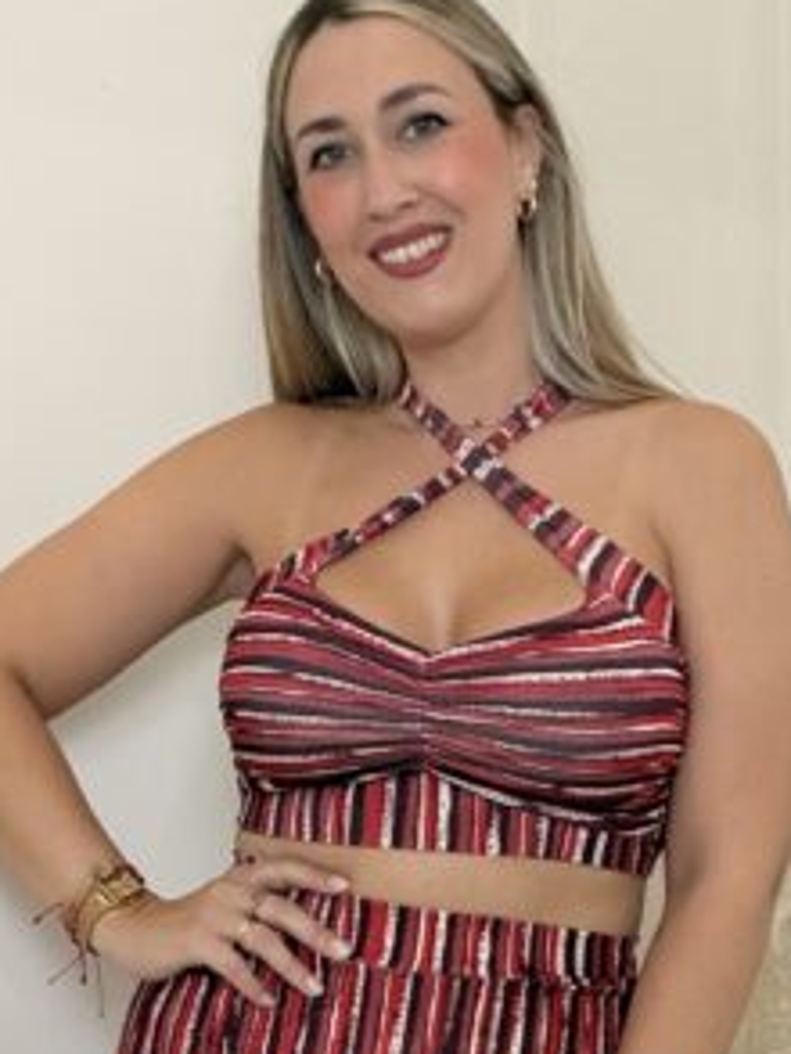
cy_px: 1104
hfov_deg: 18.0
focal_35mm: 82
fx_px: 2497
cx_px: 489
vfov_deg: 22.7
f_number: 1.9
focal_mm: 2.71
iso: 100
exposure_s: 1/50
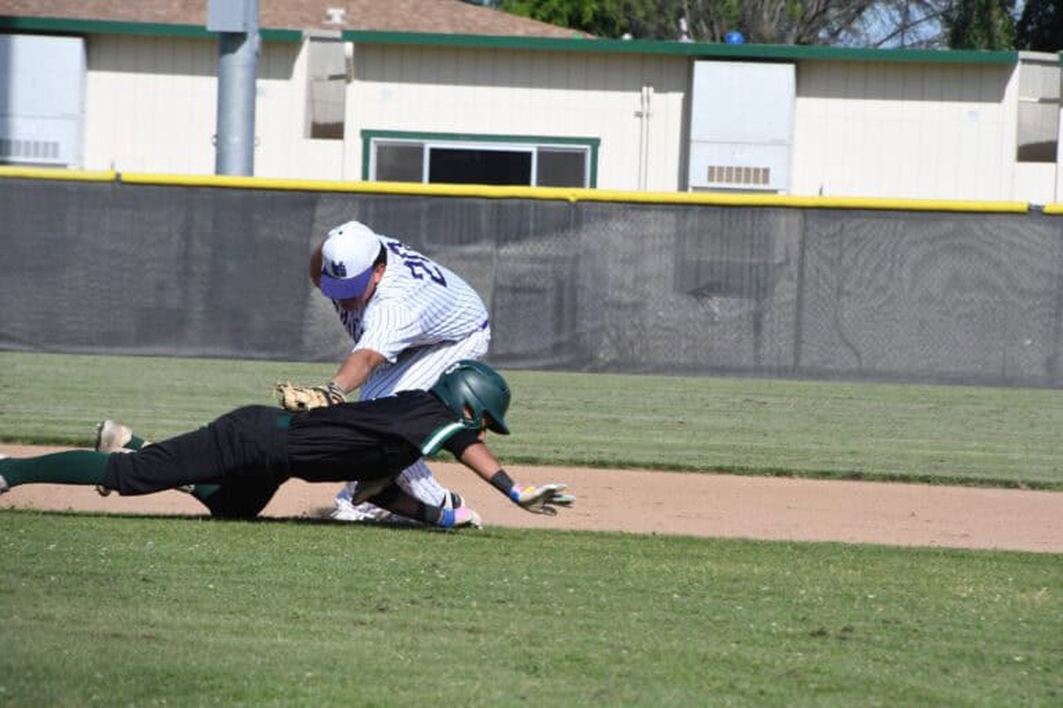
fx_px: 11958
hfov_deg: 5.1
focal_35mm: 405
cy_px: 354
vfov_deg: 3.4
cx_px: 532
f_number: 16
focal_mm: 270
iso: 1000
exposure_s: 1/1000
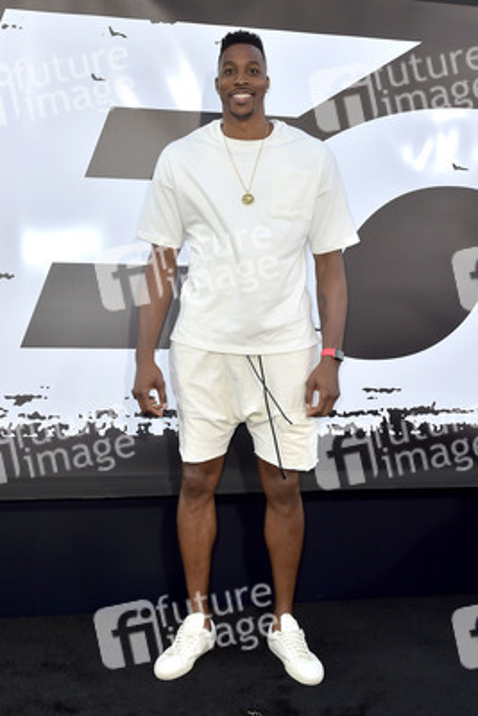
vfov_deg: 58.7
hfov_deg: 41.1
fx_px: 637
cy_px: 358
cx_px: 239
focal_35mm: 32
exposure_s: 1/250
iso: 250
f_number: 6.3
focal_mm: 32
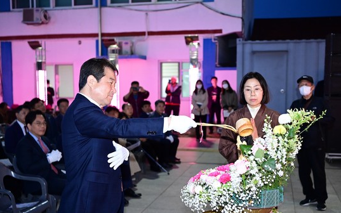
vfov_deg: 29.2
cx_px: 180
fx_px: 409
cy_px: 122
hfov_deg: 45.2
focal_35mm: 44
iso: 4000
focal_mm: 40
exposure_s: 1/160
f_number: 2.8
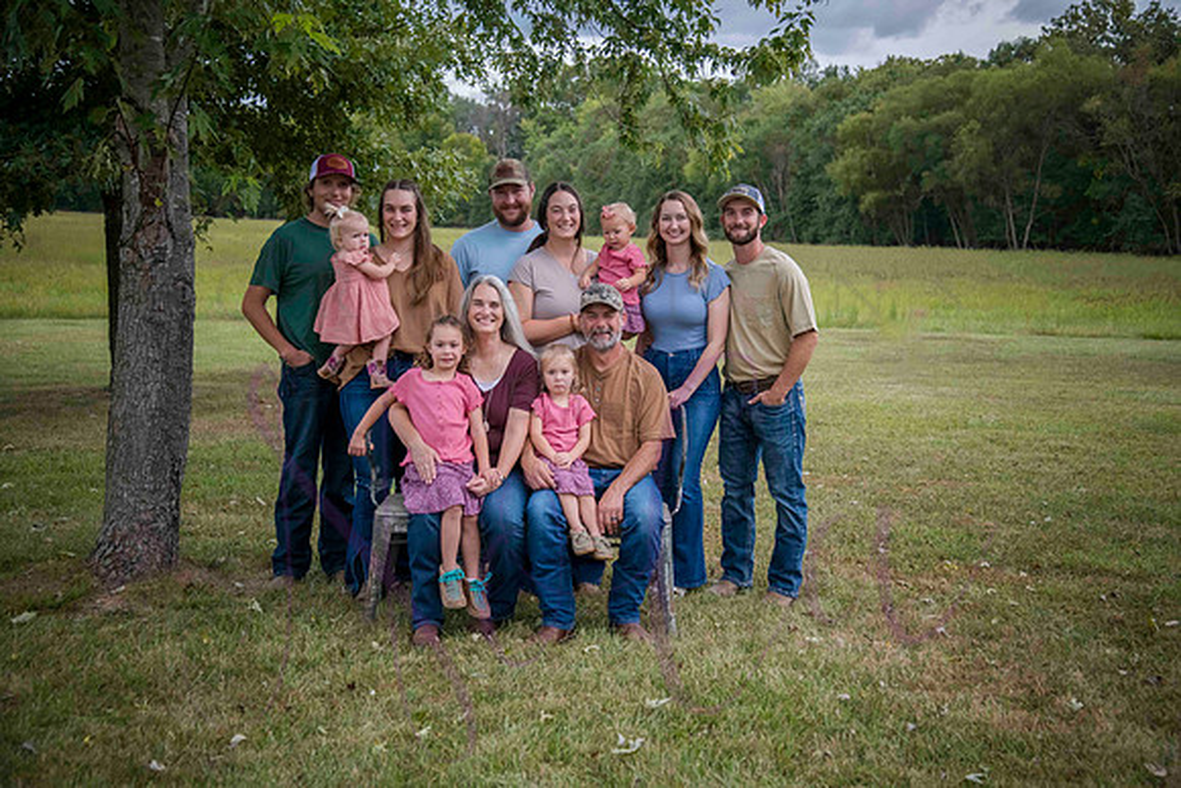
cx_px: 590
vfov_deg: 29.3
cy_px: 394
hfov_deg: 42.7
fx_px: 1509
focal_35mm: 46
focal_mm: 46
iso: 400
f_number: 4.2
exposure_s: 1/640
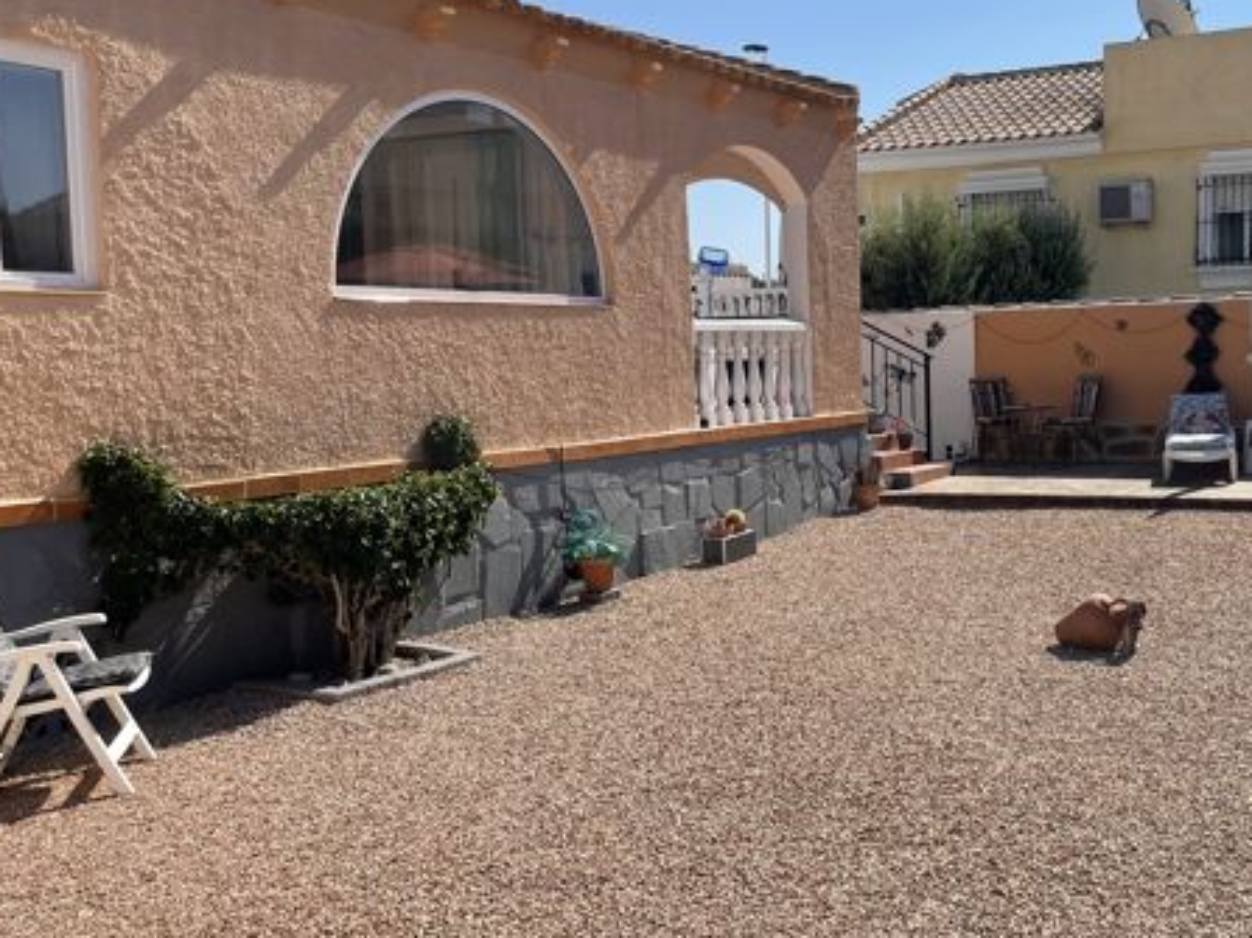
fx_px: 1483
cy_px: 440
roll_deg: +1.8
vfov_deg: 35.1
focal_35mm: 41
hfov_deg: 44.6
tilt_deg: -3.0
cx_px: 906
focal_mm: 4.2
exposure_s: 1/5051
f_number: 1.6
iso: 32
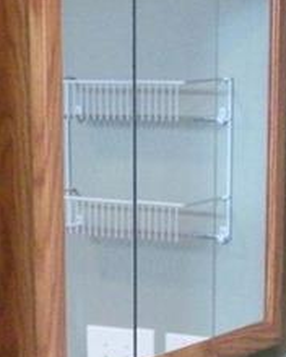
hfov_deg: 12.2
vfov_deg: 14.4
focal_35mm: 126
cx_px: 50
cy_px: 506
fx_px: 1333
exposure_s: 1/45
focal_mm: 6.2
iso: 366
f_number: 2.8
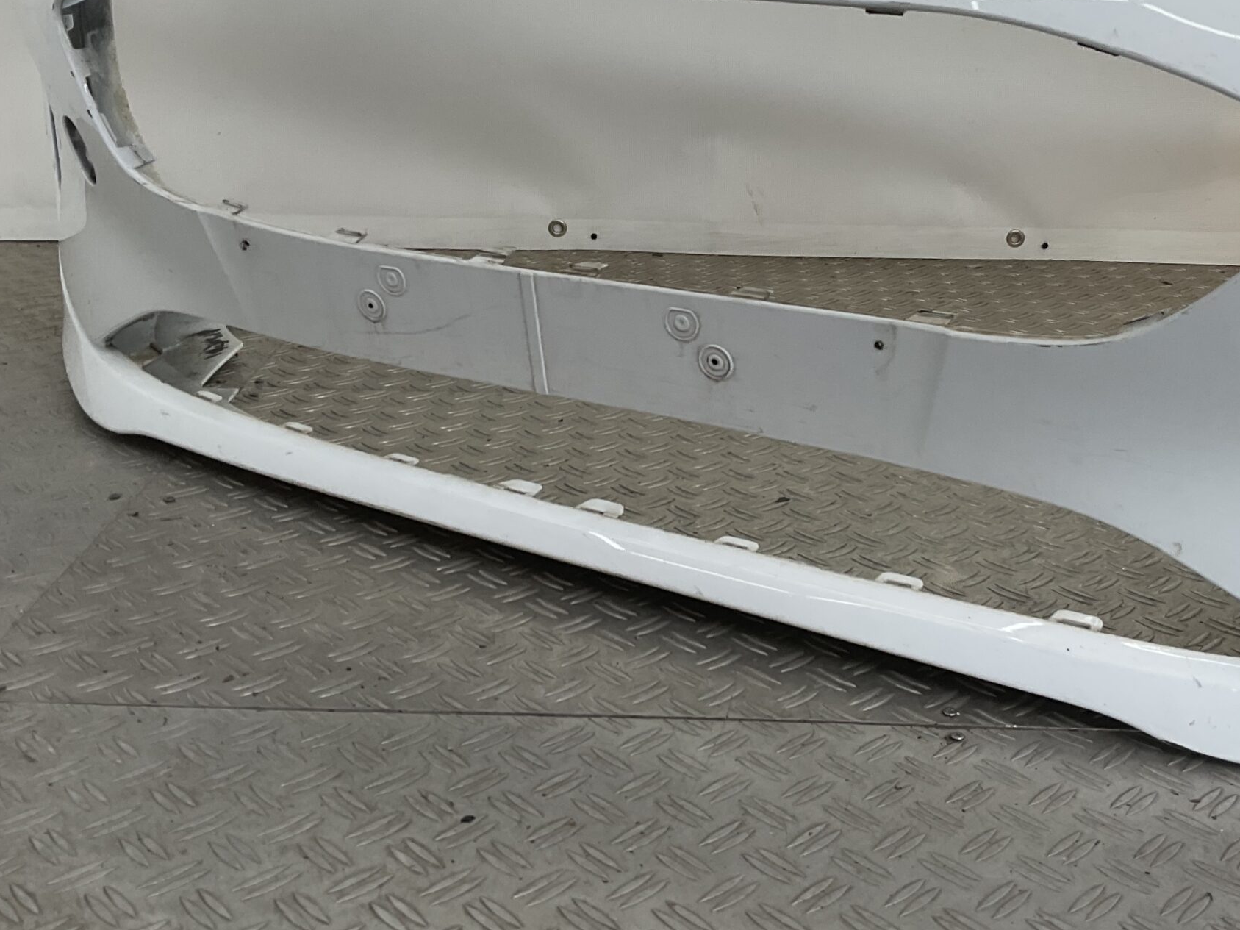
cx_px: 710
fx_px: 1576
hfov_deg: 42.8
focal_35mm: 44
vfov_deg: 32.5
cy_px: 297
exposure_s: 1/251
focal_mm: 3
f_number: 1.8
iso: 16
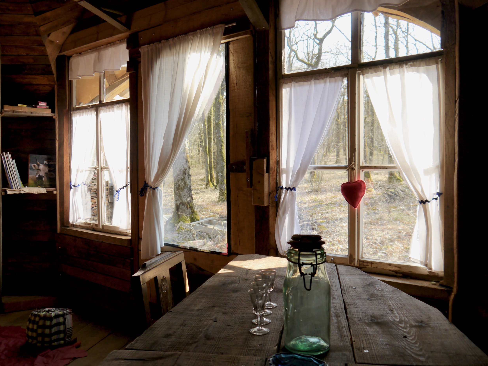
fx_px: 437
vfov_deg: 45.5
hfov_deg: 58.3
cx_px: 228
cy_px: 176
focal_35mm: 31
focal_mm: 14
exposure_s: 1/100
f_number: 4.5
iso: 160
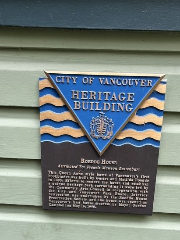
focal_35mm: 38
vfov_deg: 48.4
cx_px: 88
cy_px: 154
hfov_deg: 37.8
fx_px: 263
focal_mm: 5.1
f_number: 1.6
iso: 100
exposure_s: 1/122
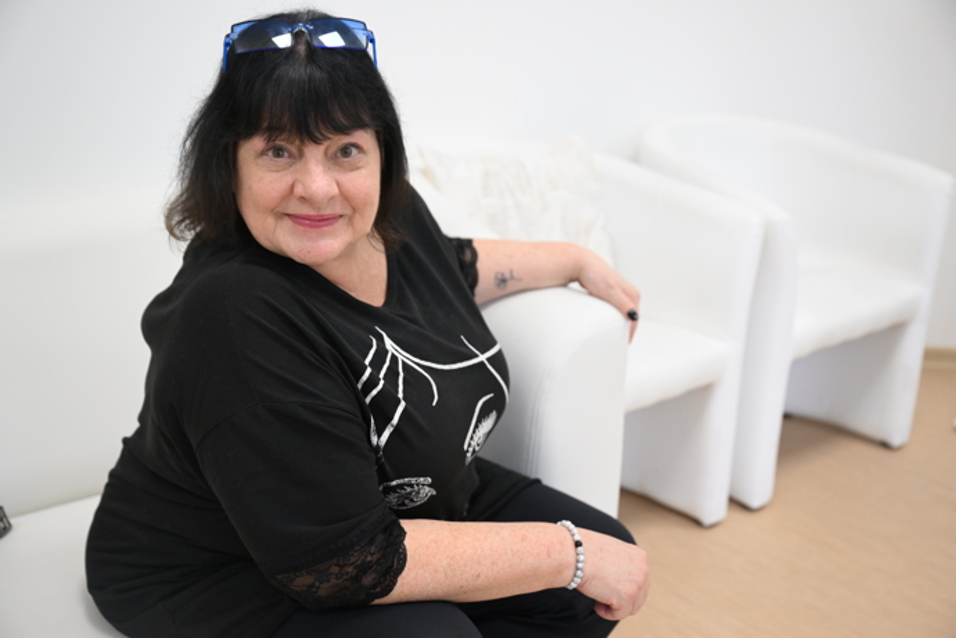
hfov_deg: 45.4
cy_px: 319
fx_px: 1142
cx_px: 478
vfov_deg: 31.2
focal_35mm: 43
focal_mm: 43
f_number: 3.5
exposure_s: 1/320
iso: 2500
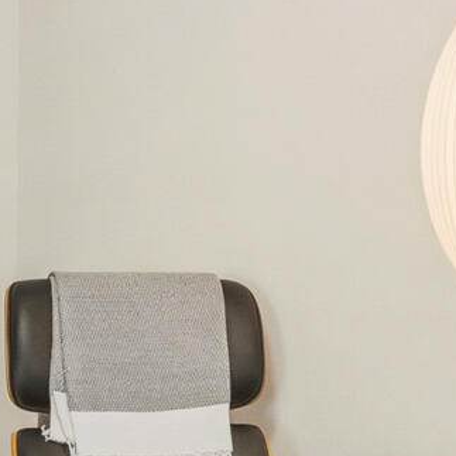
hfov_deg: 18.5
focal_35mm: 92
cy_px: 132
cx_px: 25
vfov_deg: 18.8
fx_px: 1371
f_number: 9
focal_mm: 14
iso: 250
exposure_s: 1.3
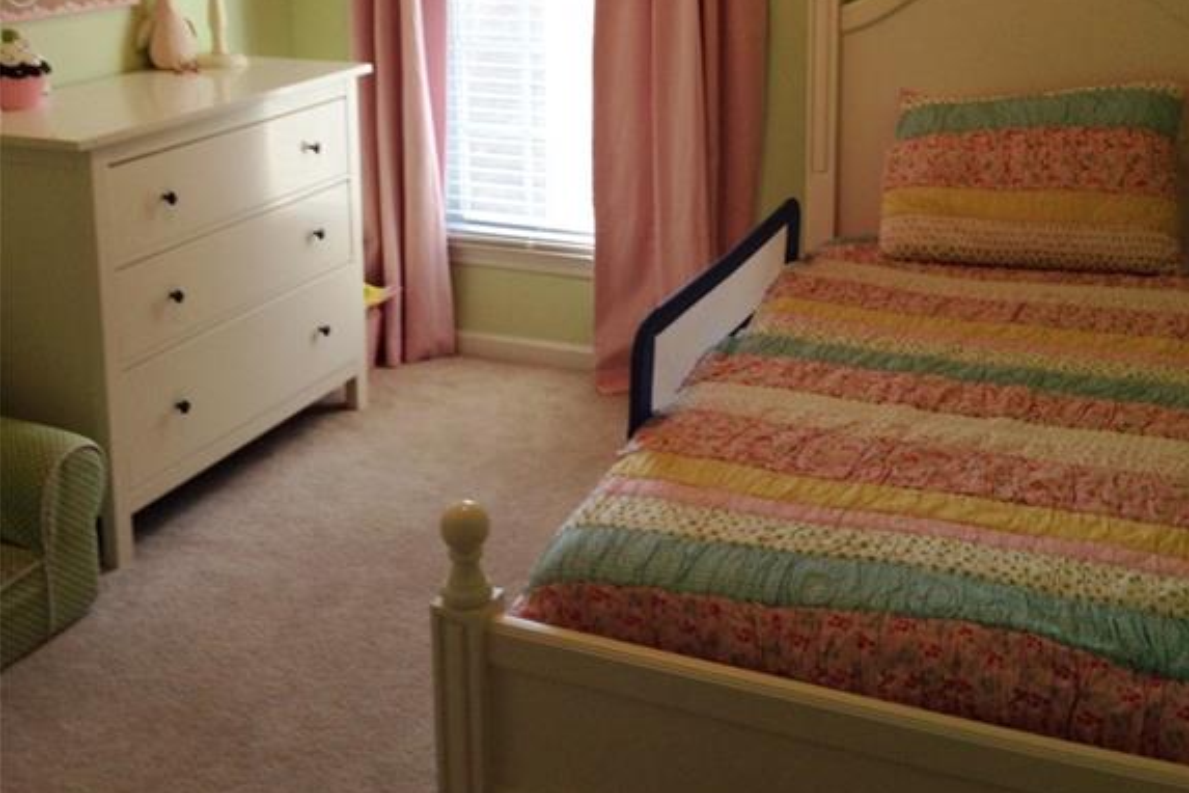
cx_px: 596
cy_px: 154
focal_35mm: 46
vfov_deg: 28.6
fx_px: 1519
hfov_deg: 42.7
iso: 50
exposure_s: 1/40
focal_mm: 4.12
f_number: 2.4
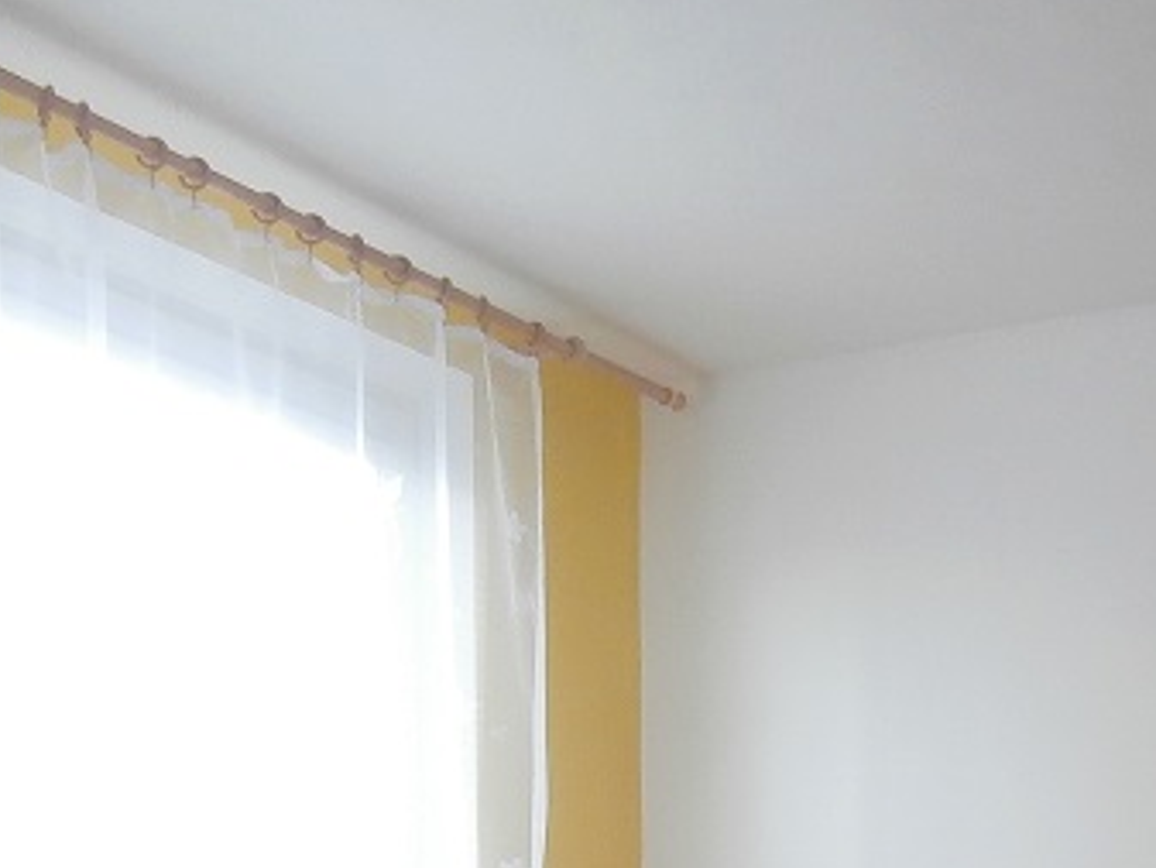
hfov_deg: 23.5
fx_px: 2739
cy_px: 1458
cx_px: 892
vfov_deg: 15.9
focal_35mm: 82
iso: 200
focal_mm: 4.2
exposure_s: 1/30
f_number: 3
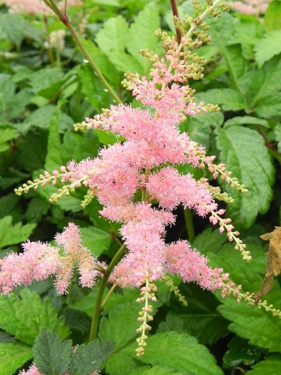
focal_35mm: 56
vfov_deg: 34.4
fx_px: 606
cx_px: 143
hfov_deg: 26.1
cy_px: 183
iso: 160
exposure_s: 1/60
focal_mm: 9.2
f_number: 4
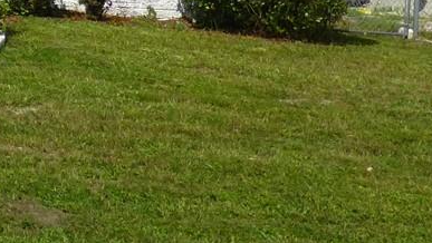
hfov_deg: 17.2
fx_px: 1238
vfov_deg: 10.8
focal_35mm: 108
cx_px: -279
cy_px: -138
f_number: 4
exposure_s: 1/1300
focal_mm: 4.3
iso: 100
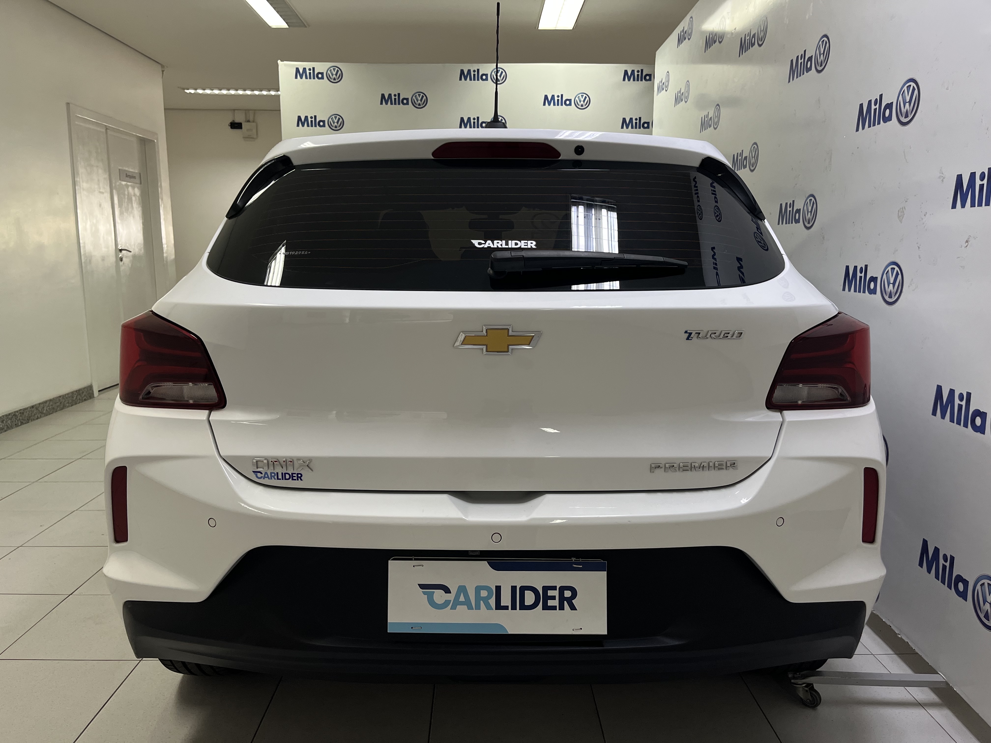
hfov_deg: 67.3
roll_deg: +0.3
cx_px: 496
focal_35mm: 26
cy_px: 372
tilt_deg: -9.3
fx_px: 744
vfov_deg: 53.1
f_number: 1.6
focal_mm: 5.1
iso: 125
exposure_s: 1/120
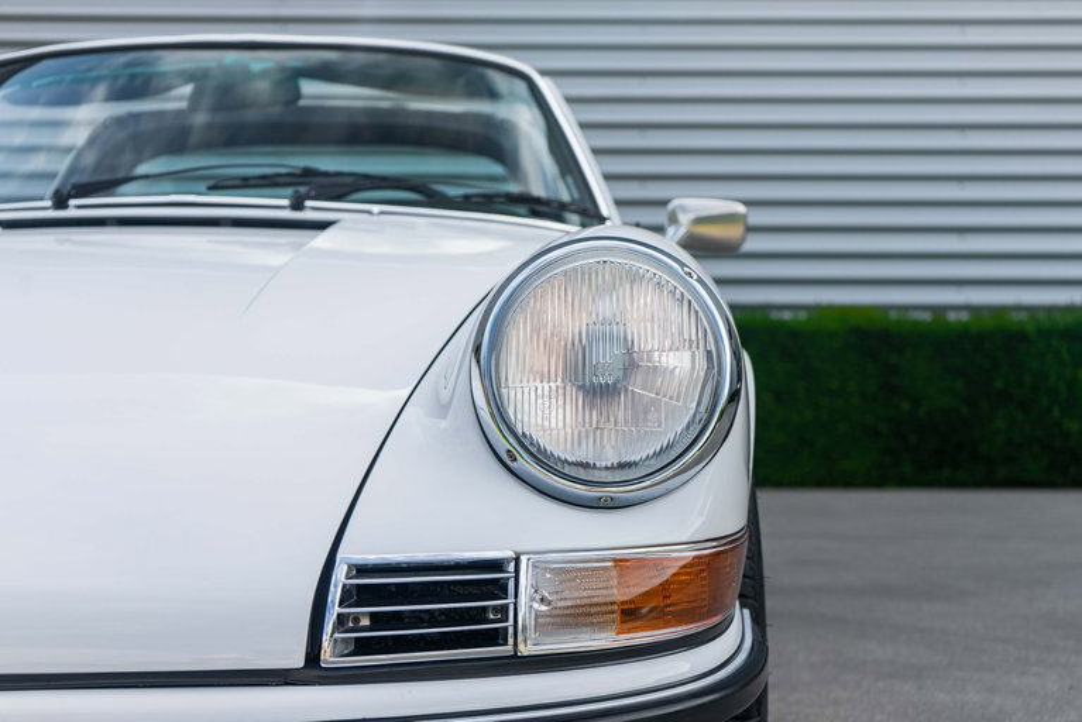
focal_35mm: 51
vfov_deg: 26.5
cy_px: 361
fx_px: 1533
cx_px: 541
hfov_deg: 38.9
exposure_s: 1/100
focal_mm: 51
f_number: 4.5
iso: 50
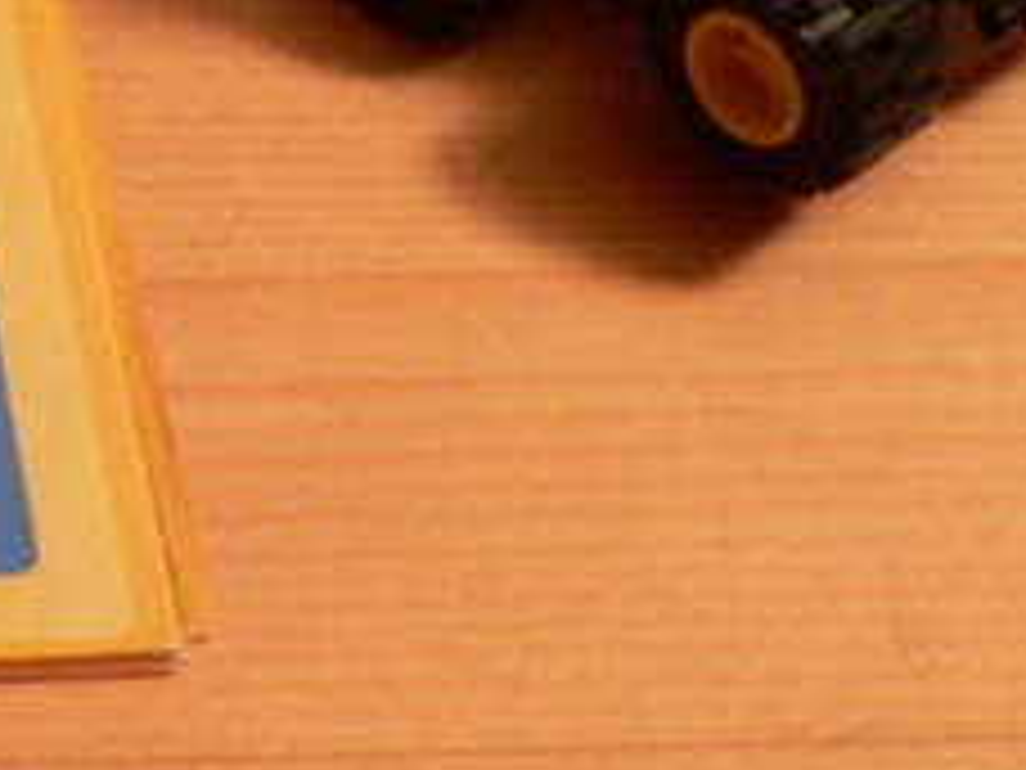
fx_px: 4209
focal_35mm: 142
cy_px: -430
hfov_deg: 12.7
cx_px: -810
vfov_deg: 10.1
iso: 200
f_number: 2.8
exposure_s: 1/4
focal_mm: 6
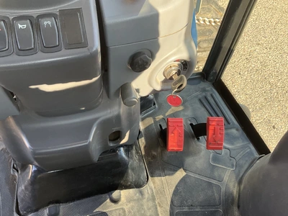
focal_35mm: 29
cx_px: 144
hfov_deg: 61.7
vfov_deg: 48.2
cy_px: 108
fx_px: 241
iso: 50
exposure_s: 1/122
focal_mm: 3
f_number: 1.8
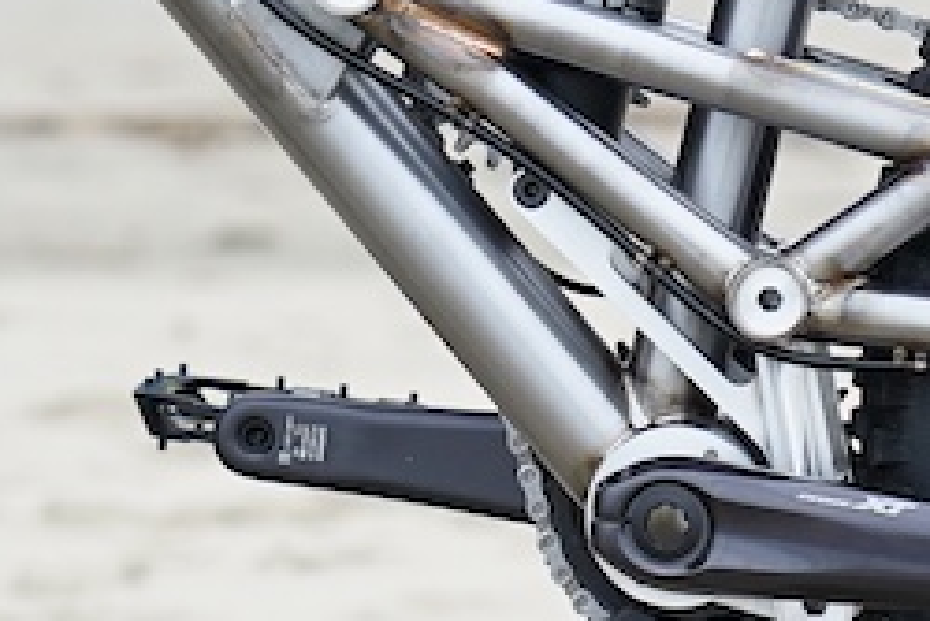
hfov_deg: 8.5
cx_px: 990
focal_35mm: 240
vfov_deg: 5.7
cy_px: 402
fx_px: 6203
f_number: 3.5
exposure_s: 1/500
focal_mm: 50
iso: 400
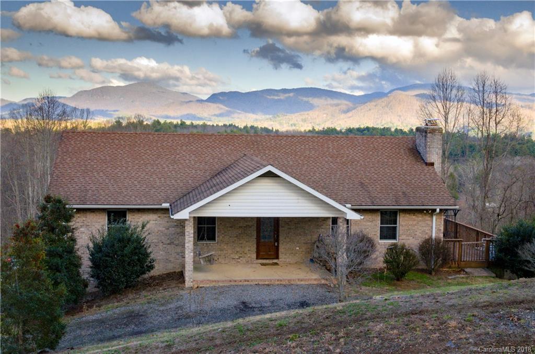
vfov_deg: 29.7
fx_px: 667
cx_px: 268
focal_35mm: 45
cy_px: 177
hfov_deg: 43.7
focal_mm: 30
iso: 640
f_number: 18
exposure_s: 1/125
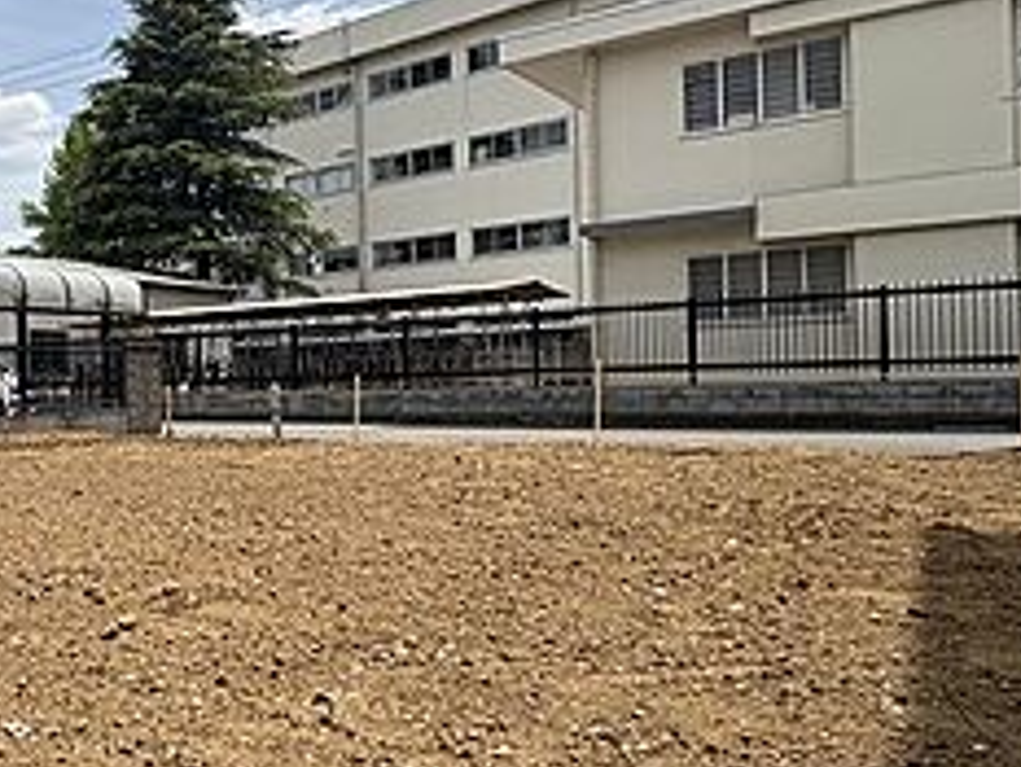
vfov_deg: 39.7
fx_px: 1062
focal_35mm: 36
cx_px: 18
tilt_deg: -1.0
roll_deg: +2.8
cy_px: 394
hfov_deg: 44.3
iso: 40
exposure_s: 1/1600
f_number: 2.2
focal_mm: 2.22
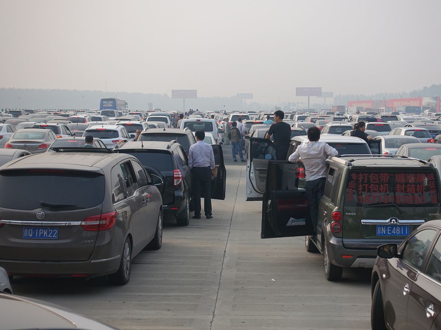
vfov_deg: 19.4
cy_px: 165
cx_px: 247
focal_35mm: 76
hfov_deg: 25.6
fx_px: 968
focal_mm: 25.7
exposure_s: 1/640
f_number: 4
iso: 125
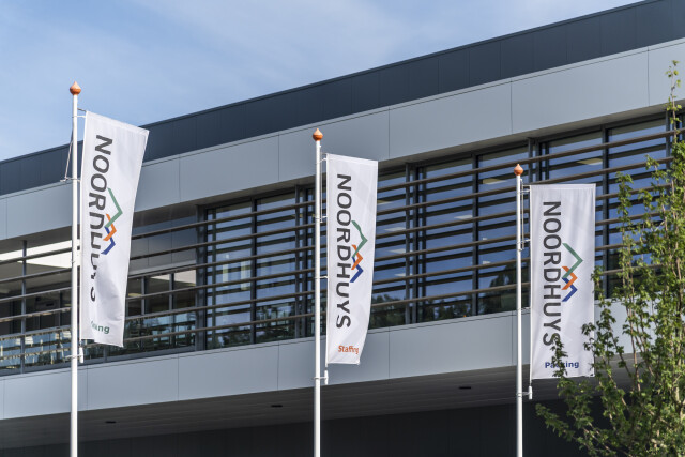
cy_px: 228
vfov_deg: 11.4
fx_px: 2284
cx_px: 342
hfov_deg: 17.1
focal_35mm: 120
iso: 200
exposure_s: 1/3200
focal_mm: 120
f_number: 4
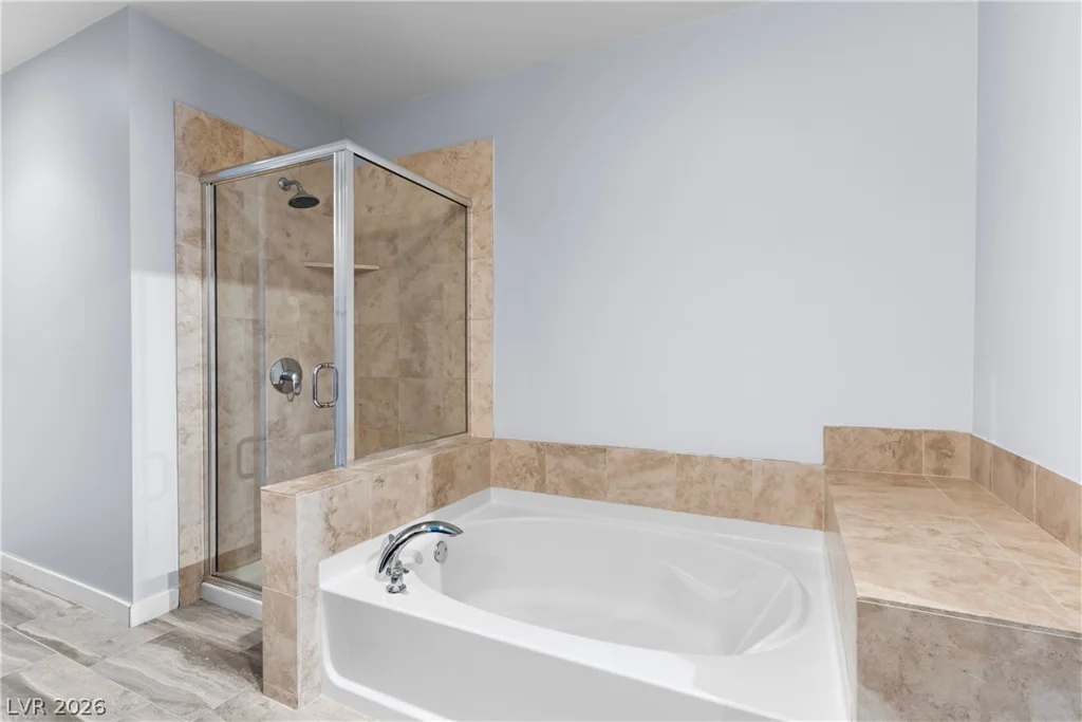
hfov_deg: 93.3
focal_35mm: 17
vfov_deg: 70.5
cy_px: 361
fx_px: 511
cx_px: 541
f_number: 8
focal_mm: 17
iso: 400
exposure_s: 1/8
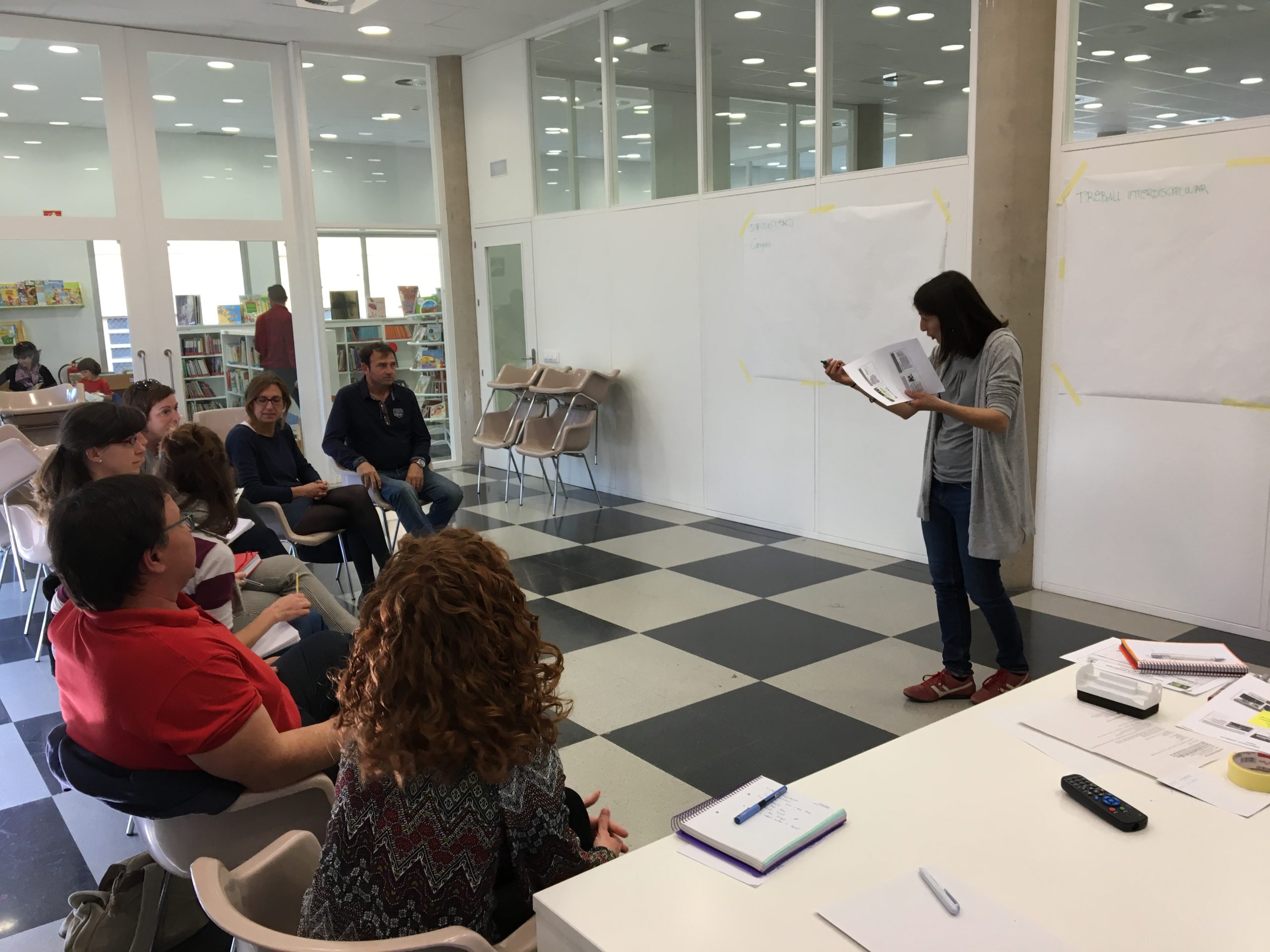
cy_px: 476
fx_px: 1064
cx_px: 635
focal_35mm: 29
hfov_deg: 61.7
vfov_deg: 48.2
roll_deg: +1.9
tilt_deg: -9.6
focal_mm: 4.15
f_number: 2.2
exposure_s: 1/33
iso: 32
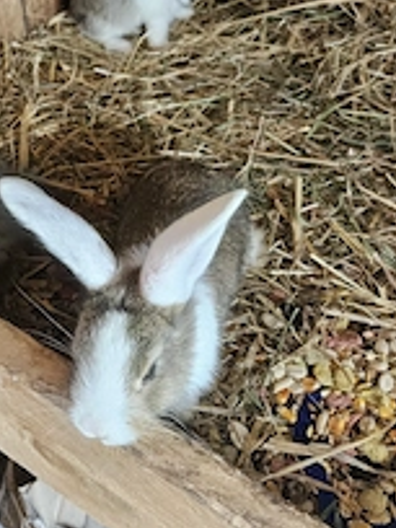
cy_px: 160
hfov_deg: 32.0
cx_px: 137
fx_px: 686
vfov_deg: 41.3
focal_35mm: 45
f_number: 1.8
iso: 800
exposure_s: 1/200
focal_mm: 5.4
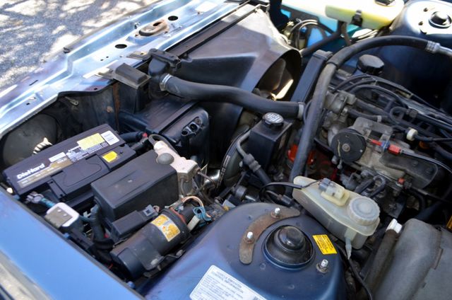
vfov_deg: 39.8
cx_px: 226
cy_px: 150
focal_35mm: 33
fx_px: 414
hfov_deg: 57.3
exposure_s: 1/160
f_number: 3.8
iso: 200
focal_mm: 22
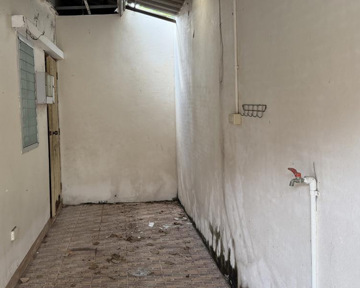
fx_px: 384
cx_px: 113
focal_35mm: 36
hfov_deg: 49.2
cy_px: 121
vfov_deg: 41.0
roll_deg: +1.6
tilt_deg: -1.9
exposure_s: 1/107
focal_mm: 6.76
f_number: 1.78
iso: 200
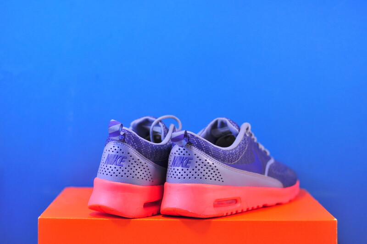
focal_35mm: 75
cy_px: 122
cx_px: 184
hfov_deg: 27.0
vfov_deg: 18.1
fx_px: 763
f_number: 2
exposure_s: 1/320
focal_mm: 50
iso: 250
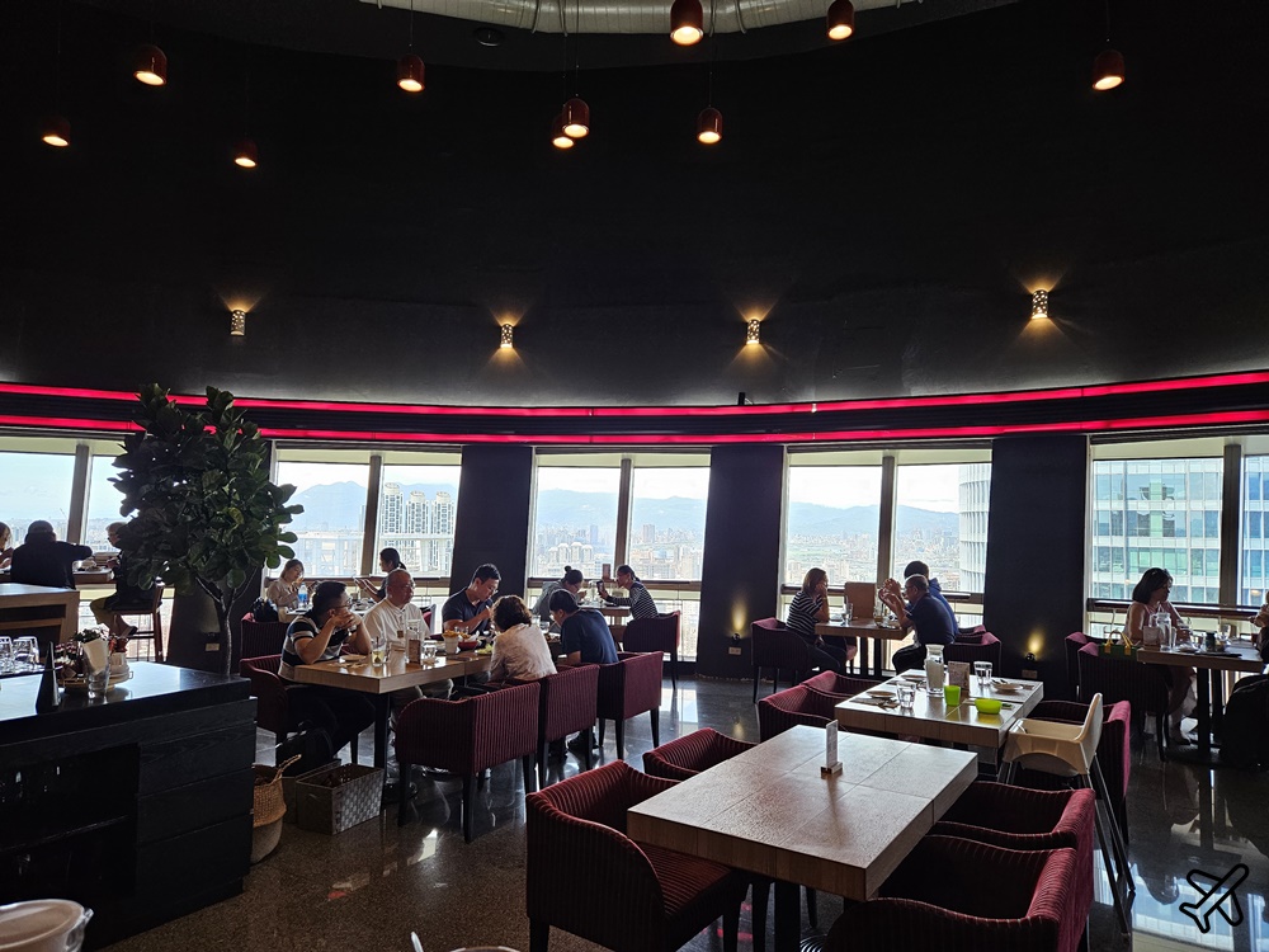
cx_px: 634
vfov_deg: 58.9
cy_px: 476
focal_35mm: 23
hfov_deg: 73.9
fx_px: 843
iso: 160
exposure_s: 1/207
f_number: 1.8
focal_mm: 5.4
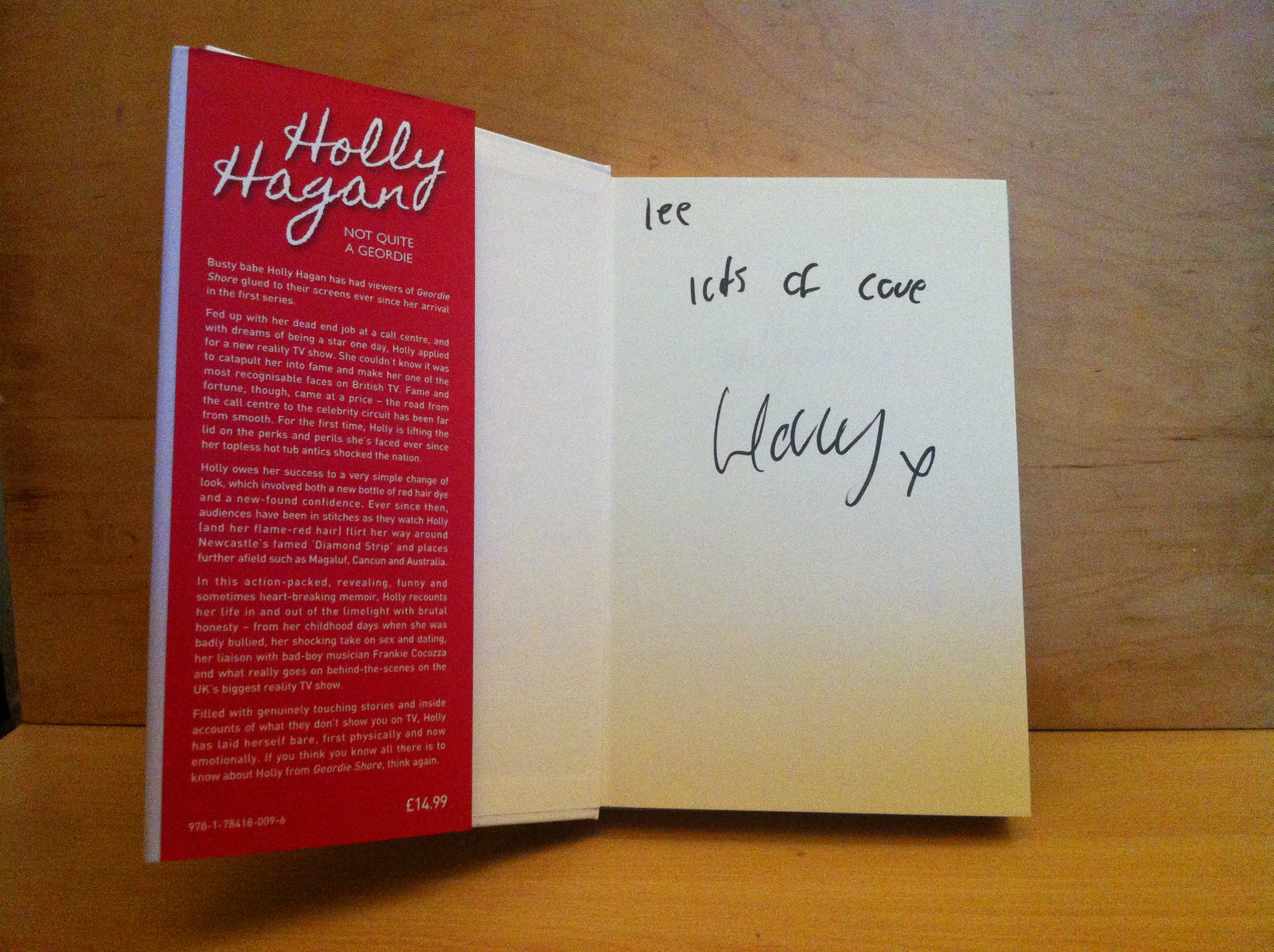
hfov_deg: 52.7
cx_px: 637
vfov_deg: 40.6
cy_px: 476
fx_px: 1286
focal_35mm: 35
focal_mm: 3.85
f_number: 2.8
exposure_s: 1/15
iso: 500
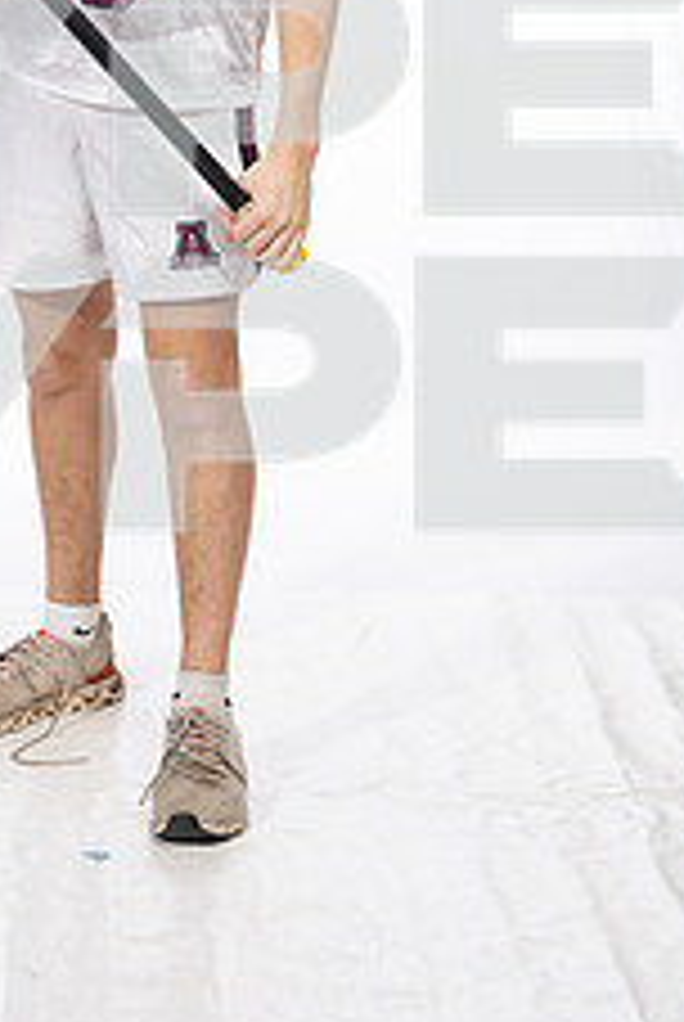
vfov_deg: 20.1
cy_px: 81
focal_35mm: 99
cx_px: 58
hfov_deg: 13.7
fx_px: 2813
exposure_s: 1/250
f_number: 7.1
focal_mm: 50
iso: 640
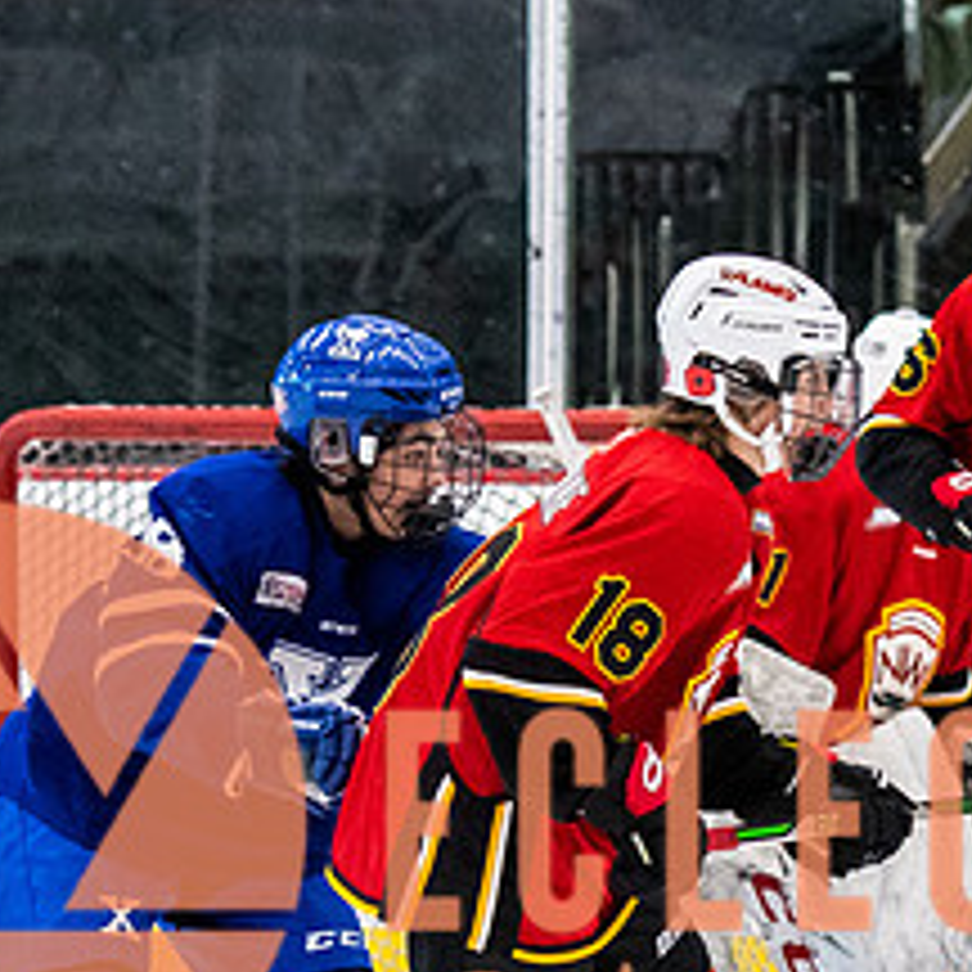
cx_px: 737
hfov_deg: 3.4
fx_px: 16456
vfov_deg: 3.4
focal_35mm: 518
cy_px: 704
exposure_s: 1/640
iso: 2800
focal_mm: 98
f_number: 2.8
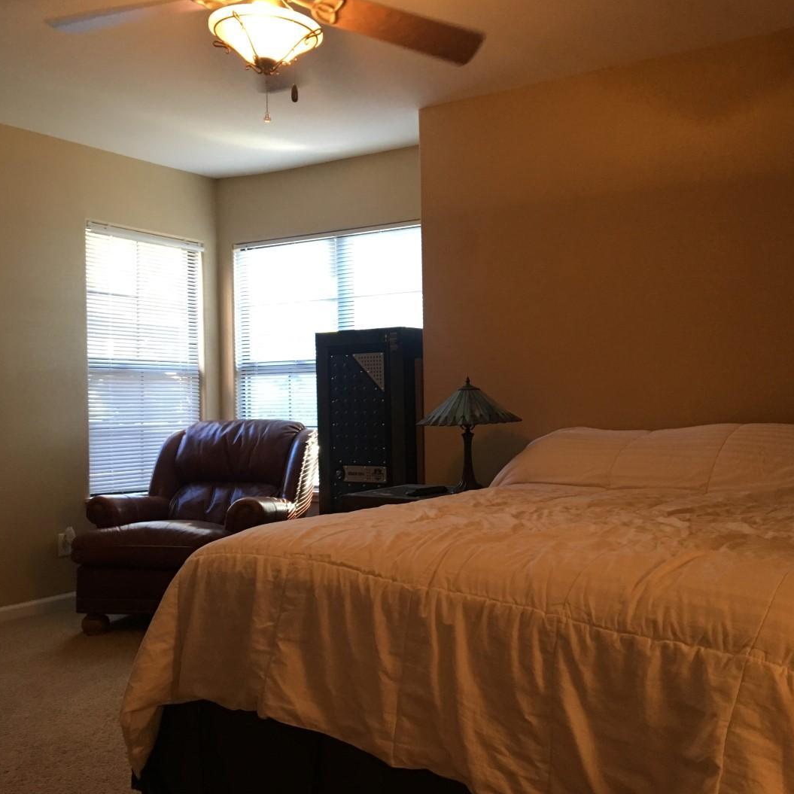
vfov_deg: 47.2
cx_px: 463
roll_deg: +2.2
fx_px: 908
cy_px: 394
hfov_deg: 47.0
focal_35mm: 35
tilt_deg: +1.0
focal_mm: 4.15
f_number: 2.2
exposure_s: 1/30
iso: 100
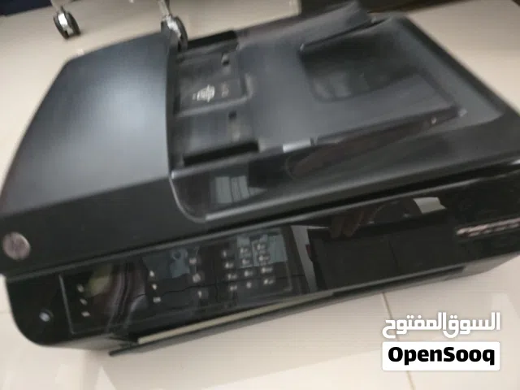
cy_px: 195
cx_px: 260
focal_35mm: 23
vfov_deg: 58.9
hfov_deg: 73.9
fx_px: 346
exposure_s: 1/20
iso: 1250
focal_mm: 6.3
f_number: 1.7
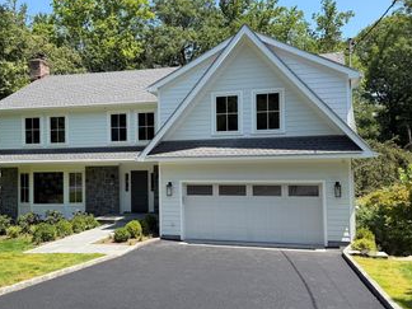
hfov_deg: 49.9
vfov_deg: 38.7
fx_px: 440
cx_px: 168
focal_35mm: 37
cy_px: 163
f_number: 1.78
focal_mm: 6.76
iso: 80
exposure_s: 1/2169
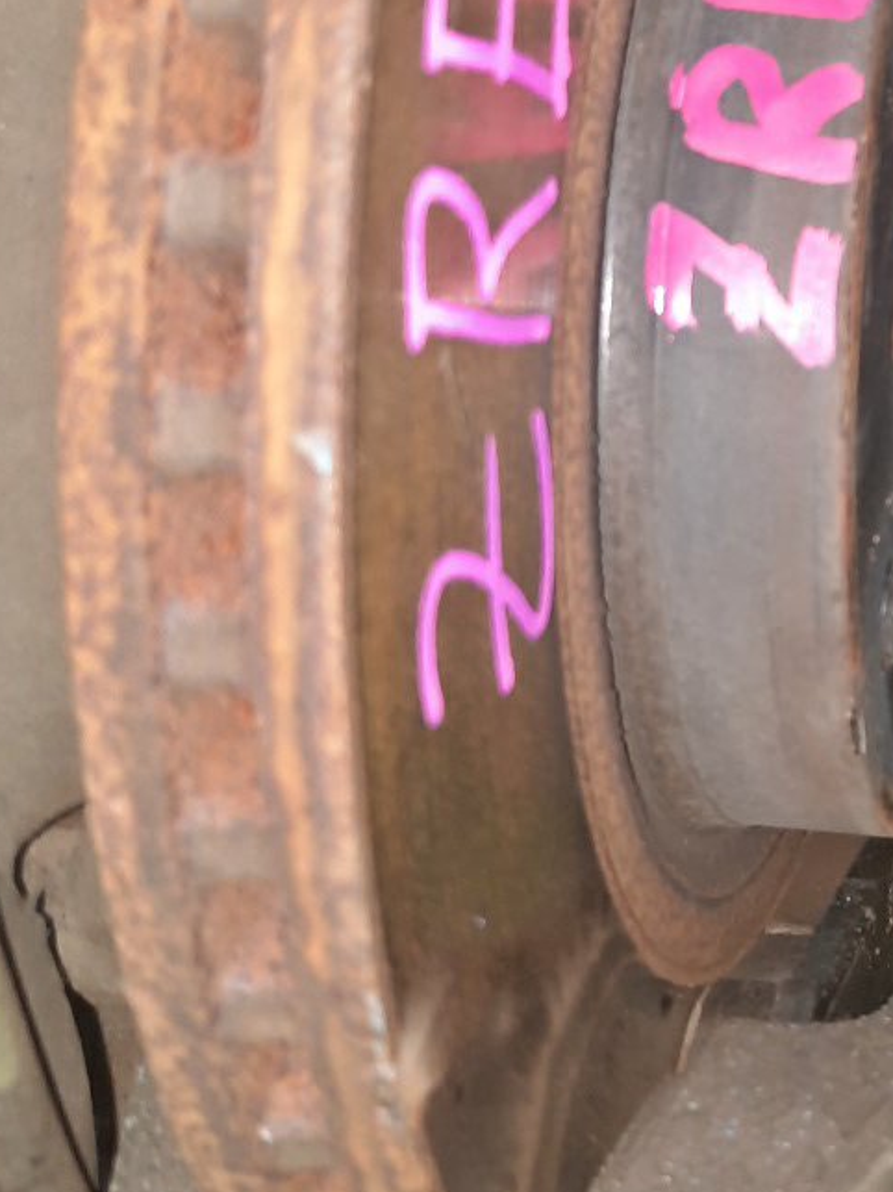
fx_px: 1927
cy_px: 374
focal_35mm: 56
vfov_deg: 34.0
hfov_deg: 24.4
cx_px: 976
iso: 449
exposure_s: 1/25
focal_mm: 4.6
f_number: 2
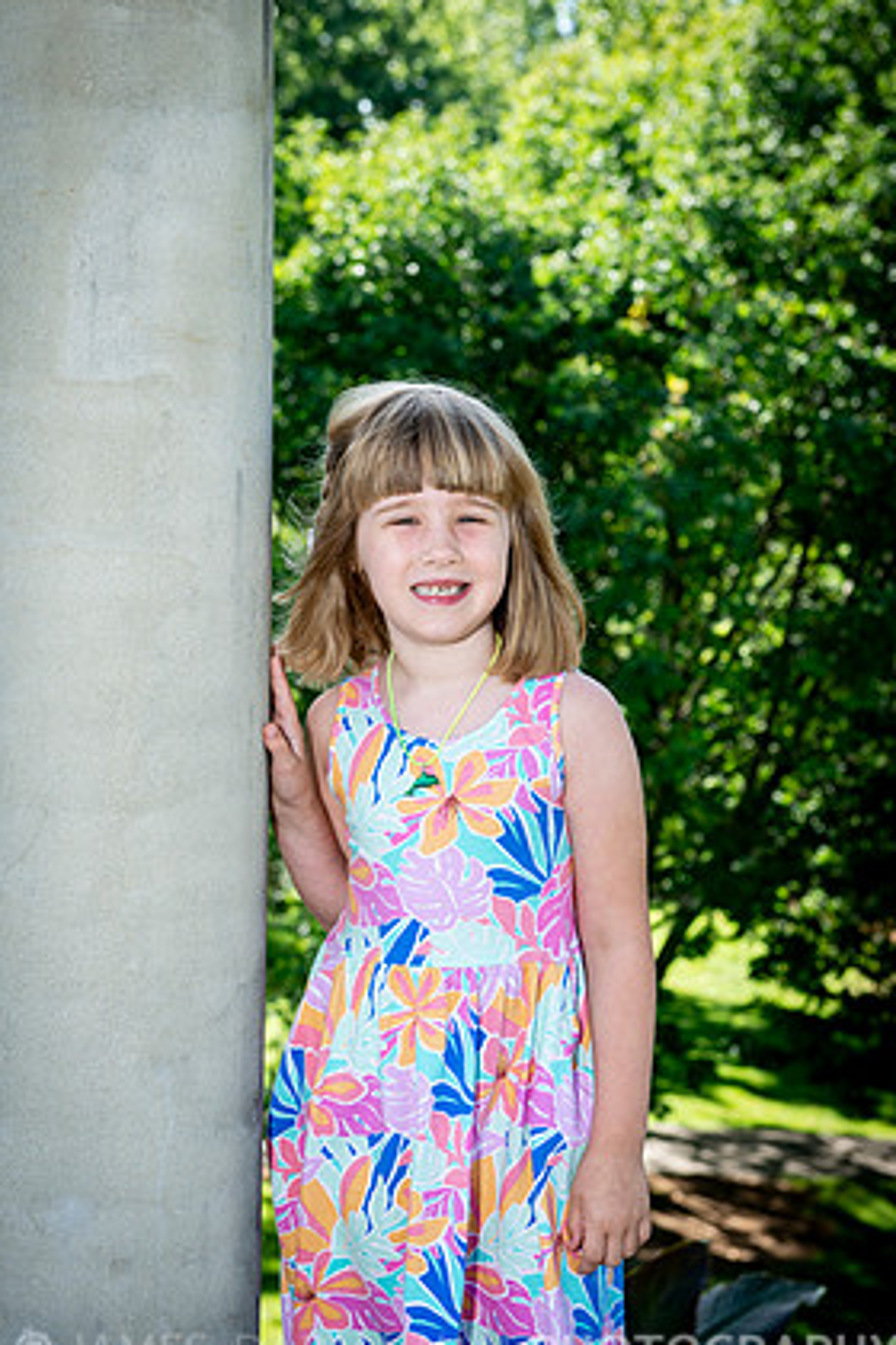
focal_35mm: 75
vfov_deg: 27.0
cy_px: 679
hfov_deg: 18.2
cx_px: 451
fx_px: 2800
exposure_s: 1/100
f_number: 6.3
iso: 100
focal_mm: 70
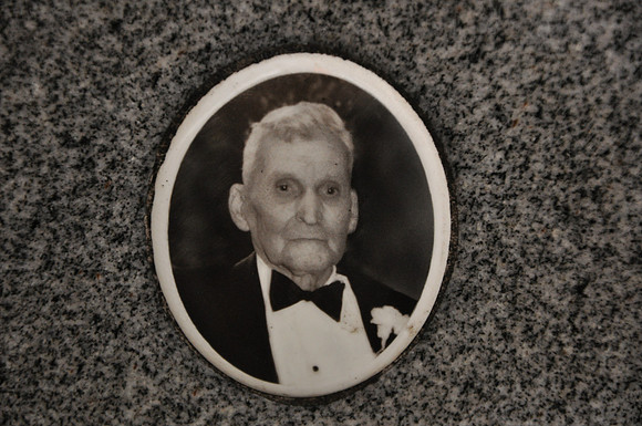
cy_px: 213
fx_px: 2805
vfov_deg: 8.7
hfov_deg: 13.1
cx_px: 321
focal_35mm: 158
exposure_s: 1/60
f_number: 5.6
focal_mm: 105
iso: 800
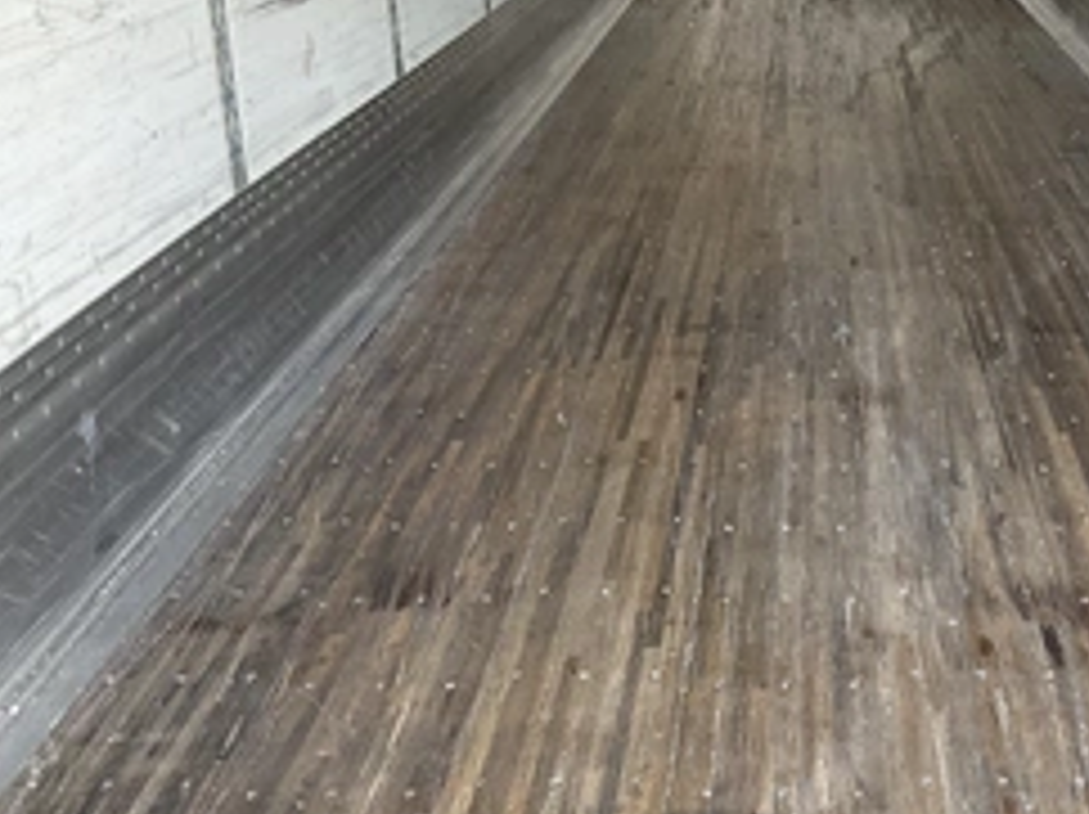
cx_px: 860
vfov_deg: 30.2
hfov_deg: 38.3
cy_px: 373
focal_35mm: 48
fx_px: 1509
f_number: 1.8
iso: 80
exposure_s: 1/60
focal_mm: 3
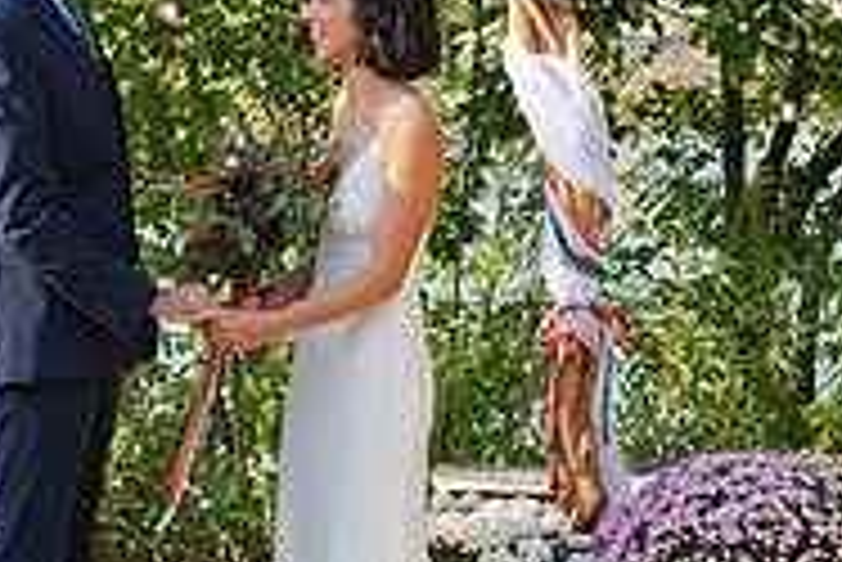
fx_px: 2598
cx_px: 179
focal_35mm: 111
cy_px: 238
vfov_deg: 12.4
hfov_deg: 18.3
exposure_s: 1/2000
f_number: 3.5
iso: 800
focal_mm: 35
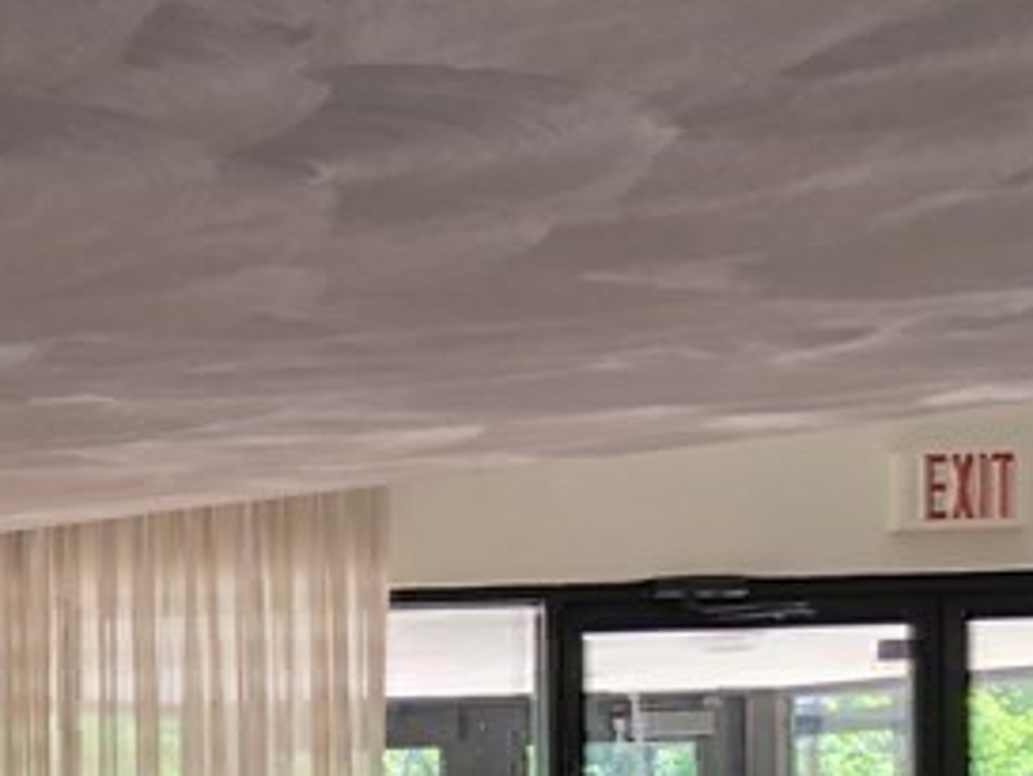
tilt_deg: -0.8
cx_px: -583
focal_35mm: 105
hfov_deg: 16.7
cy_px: 1064
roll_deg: +2.8
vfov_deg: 13.5
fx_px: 3135
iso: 50
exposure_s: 1/120
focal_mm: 4
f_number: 1.8
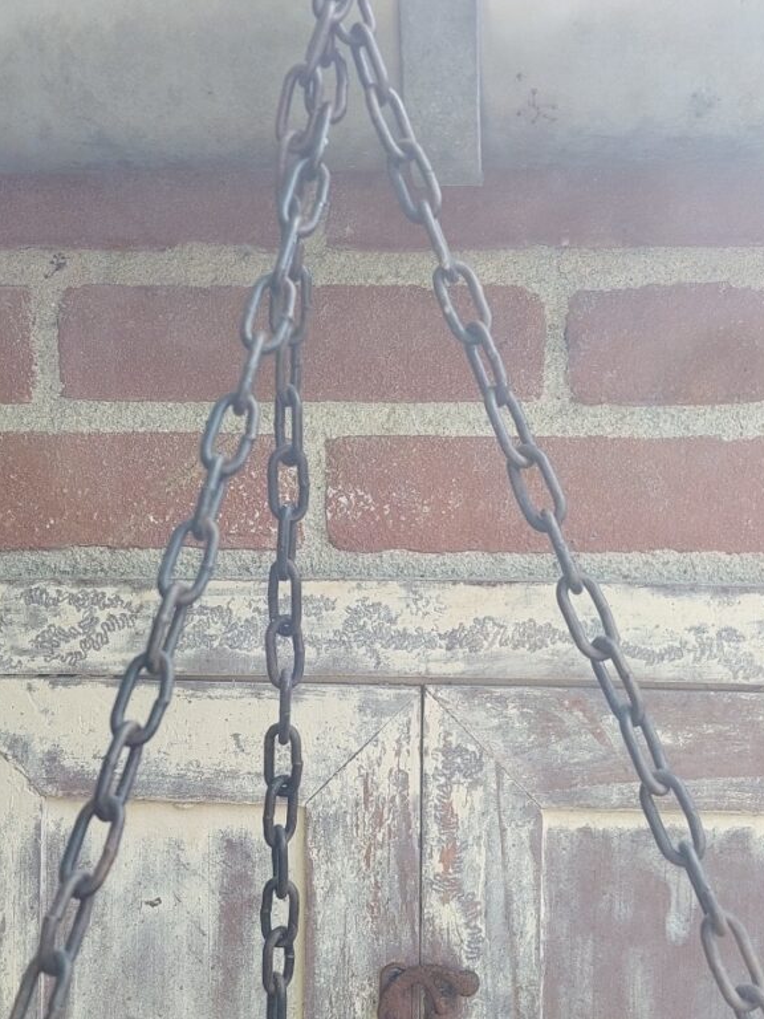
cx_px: 394
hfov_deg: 54.9
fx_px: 736
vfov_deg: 69.4
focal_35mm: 25
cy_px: 520
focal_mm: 5.23
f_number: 1.8
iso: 40
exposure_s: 1/189
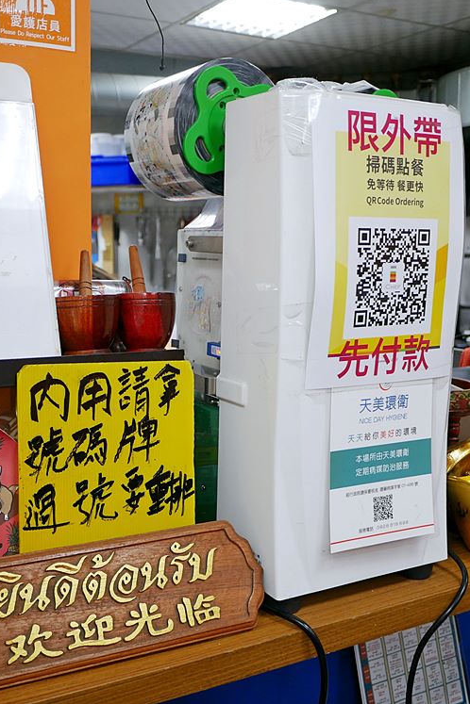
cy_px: 351
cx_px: 179
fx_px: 764
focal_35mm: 39
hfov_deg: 34.1
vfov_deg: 49.6
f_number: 2.5
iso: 400
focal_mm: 14
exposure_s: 1/60
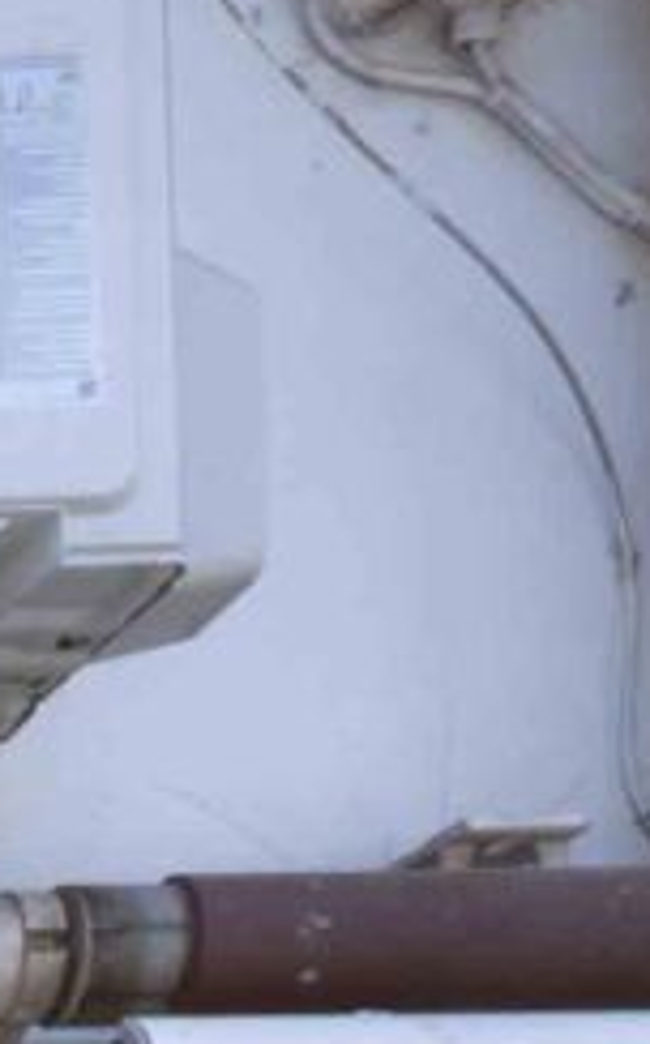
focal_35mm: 385
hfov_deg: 2.8
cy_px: 3622
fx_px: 10938
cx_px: -4802
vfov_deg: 5.1
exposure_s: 1/6
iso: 100
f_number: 22
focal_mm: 36
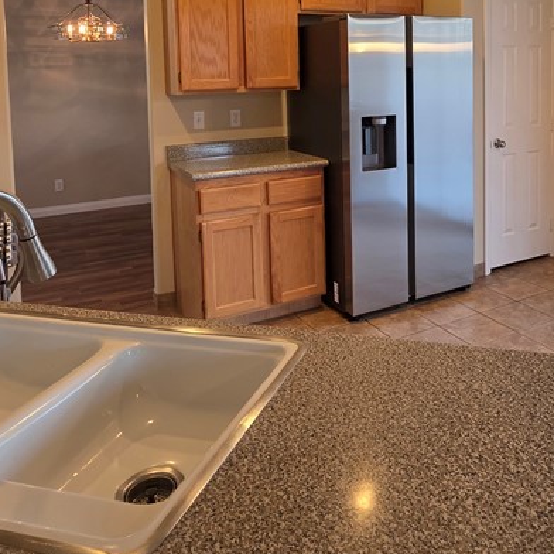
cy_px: 110
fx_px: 543
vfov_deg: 50.7
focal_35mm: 30
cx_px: 373
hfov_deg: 52.9
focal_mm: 2.2
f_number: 1.9
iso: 160
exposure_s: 1/120
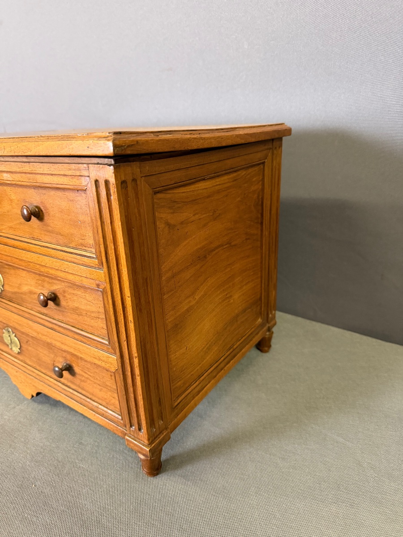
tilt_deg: -21.6
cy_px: 268
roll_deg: +3.5
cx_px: 202
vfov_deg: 71.6
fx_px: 373
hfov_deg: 56.8
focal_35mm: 24
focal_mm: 6.76
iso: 640
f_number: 1.78
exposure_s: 1/50
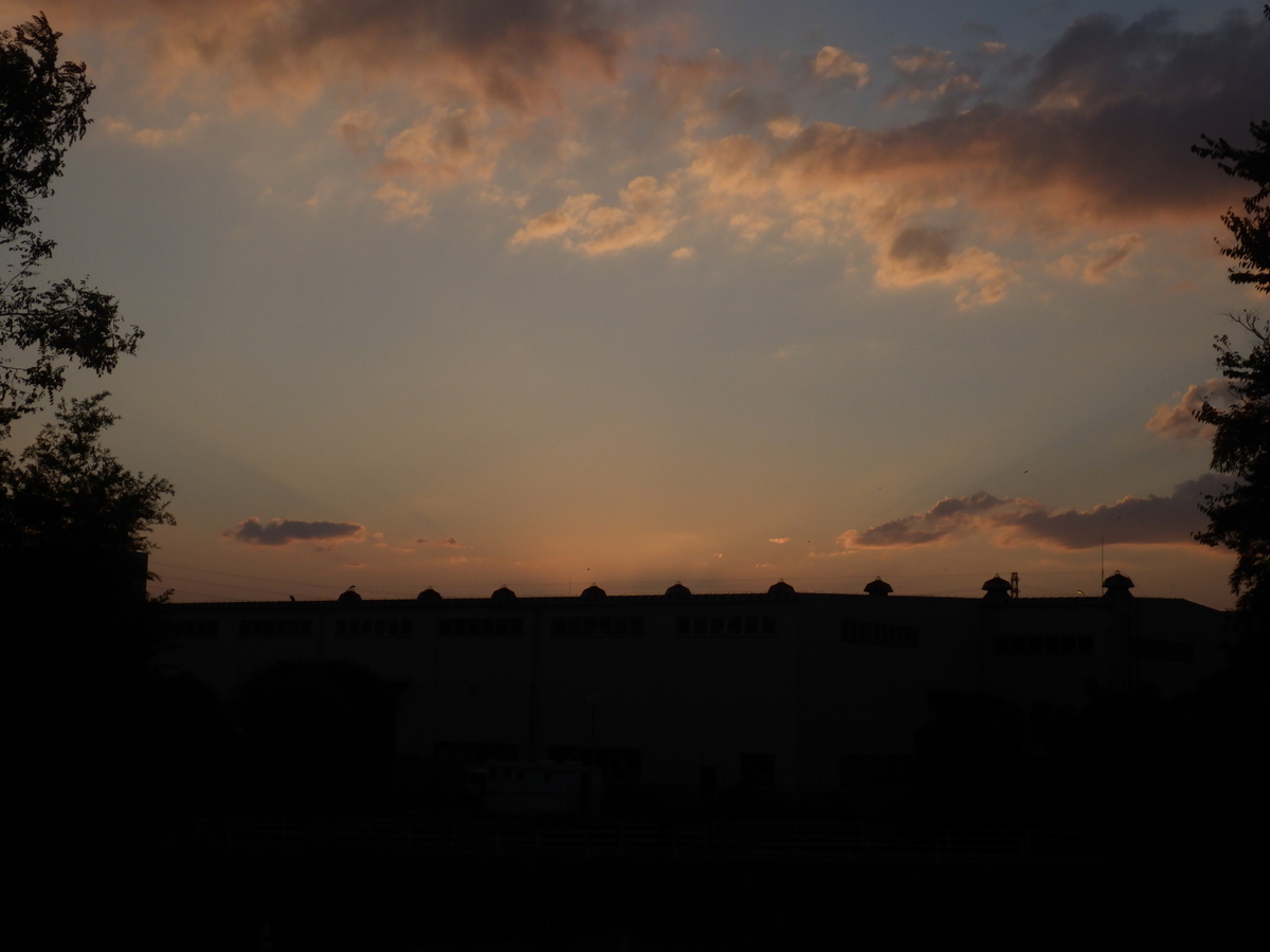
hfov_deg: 37.5
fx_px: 1871
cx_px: 635
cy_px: 476
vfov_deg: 28.6
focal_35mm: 51
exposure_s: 1/500
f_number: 5.3
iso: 125
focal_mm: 9.1
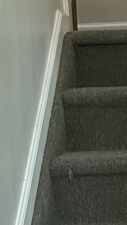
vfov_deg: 15.3
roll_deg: +3.3
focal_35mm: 140
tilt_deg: -1.9
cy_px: 103
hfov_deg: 8.5
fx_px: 839
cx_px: 190
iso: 1000
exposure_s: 1/40
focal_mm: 6.86
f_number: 1.78
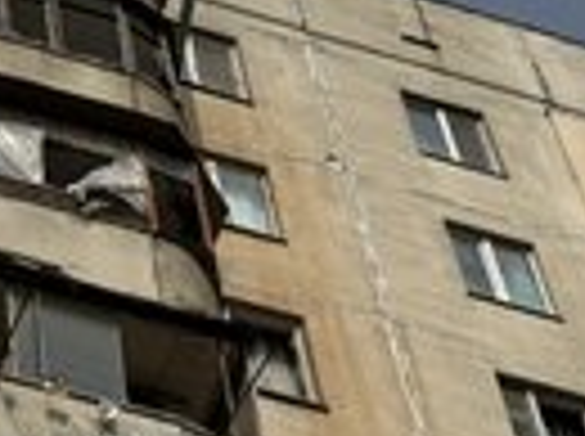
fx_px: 2497
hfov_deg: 13.2
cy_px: 346
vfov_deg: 10.0
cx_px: 36
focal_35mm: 148
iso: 64
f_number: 1.78
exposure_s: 1/9009
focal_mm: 6.86
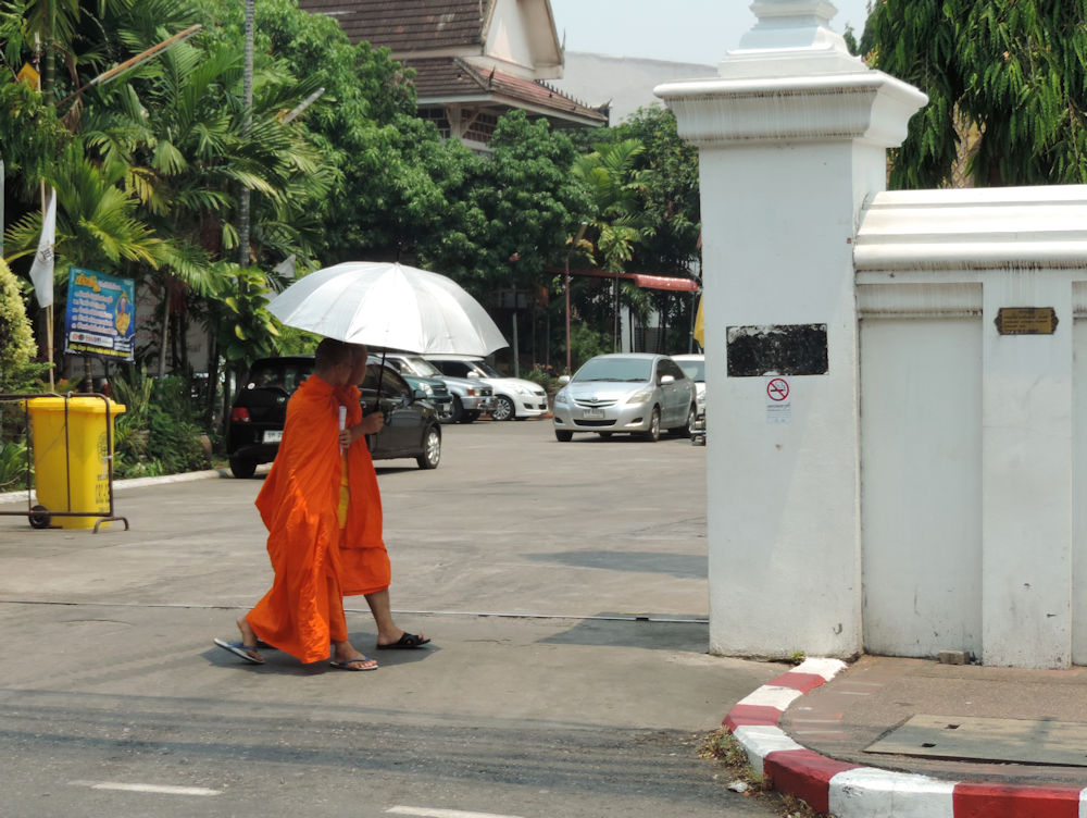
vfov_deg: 24.5
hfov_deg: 32.2
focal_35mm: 60
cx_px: 544
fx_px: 1886
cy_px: 409
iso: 80
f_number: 3.7
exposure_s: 1/640
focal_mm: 10.7
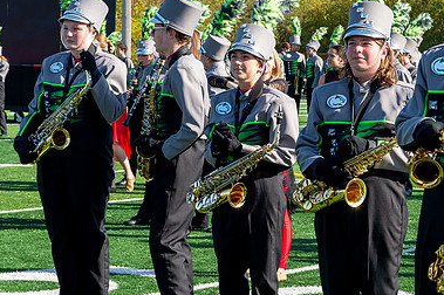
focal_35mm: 149
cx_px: 336
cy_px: 103
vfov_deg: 9.2
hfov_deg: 13.7
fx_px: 1836
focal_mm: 70
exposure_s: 1/640
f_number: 9
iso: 400
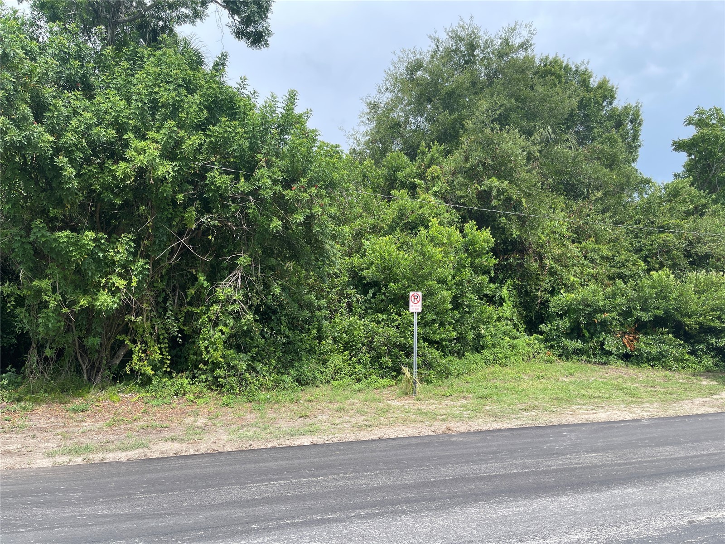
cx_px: 362
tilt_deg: +5.2
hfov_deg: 69.4
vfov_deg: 54.9
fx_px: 524
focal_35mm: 25
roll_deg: -0.4
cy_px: 272
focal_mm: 5.1
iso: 32
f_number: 1.6
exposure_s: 1/1294
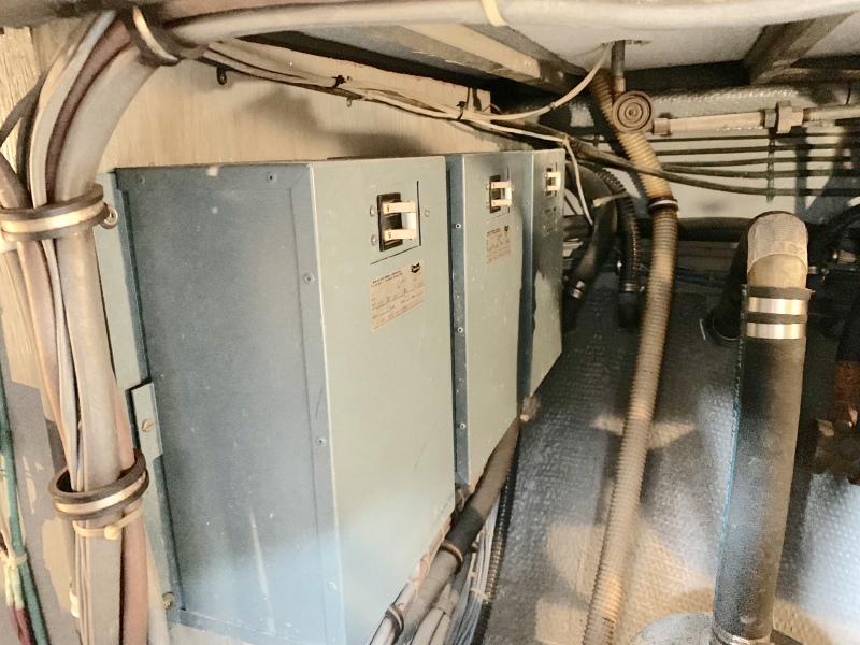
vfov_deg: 53.1
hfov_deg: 67.3
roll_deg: +2.6
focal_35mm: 26
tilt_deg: -14.6
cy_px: 322
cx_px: 430
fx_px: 646
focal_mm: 4.25
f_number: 1.8
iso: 1250
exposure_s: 1/15
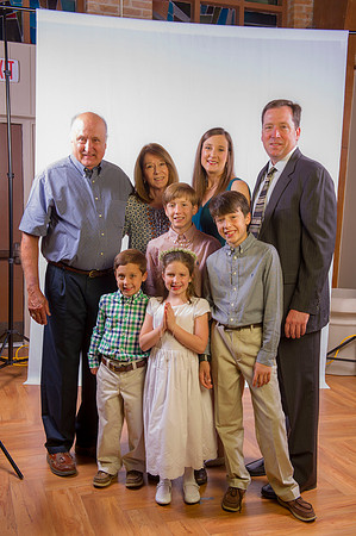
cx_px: 178
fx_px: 624
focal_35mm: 42
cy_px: 268
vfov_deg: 46.4
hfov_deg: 31.8
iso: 100
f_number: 7.1
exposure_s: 1/160
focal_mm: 42
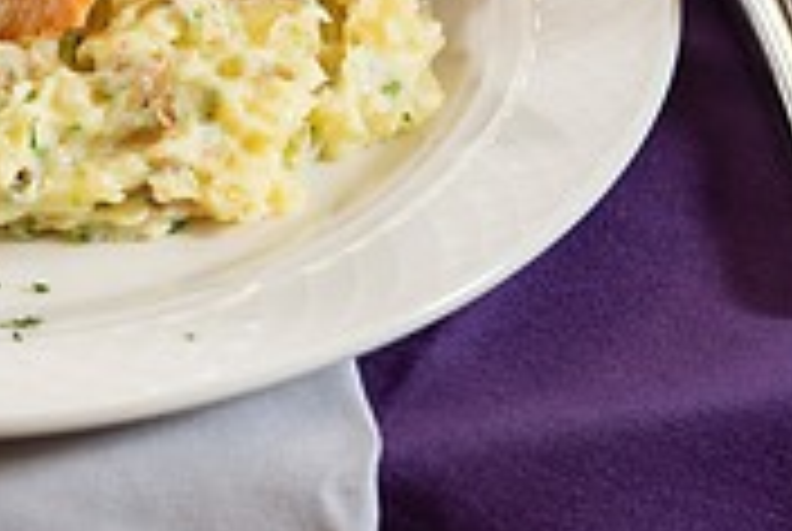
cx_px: -86
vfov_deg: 2.6
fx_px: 11591
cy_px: 11
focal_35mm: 526
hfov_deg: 3.9
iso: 400
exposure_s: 1/200
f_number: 4
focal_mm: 160
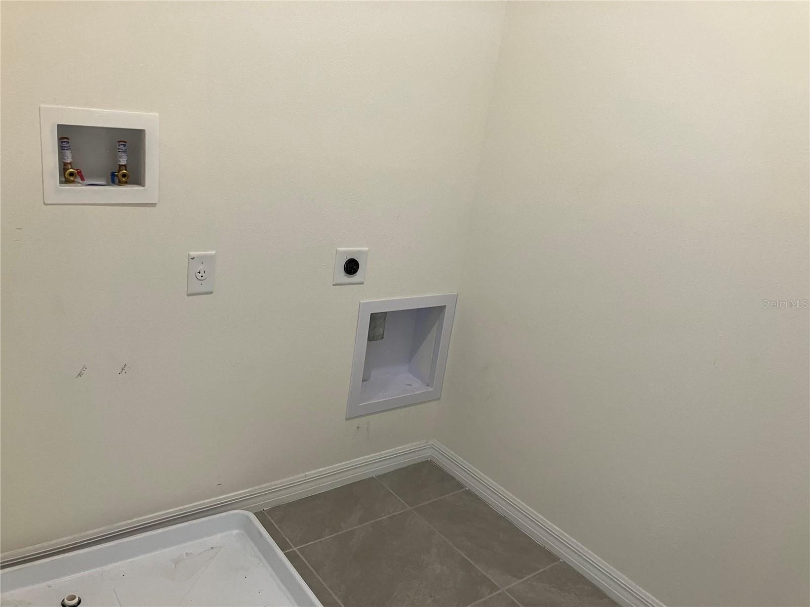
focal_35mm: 28
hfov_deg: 63.4
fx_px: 655
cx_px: 405
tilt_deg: -15.4
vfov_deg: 49.7
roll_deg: -8.0
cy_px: 304
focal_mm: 3.99
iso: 80
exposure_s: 1/60
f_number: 1.8
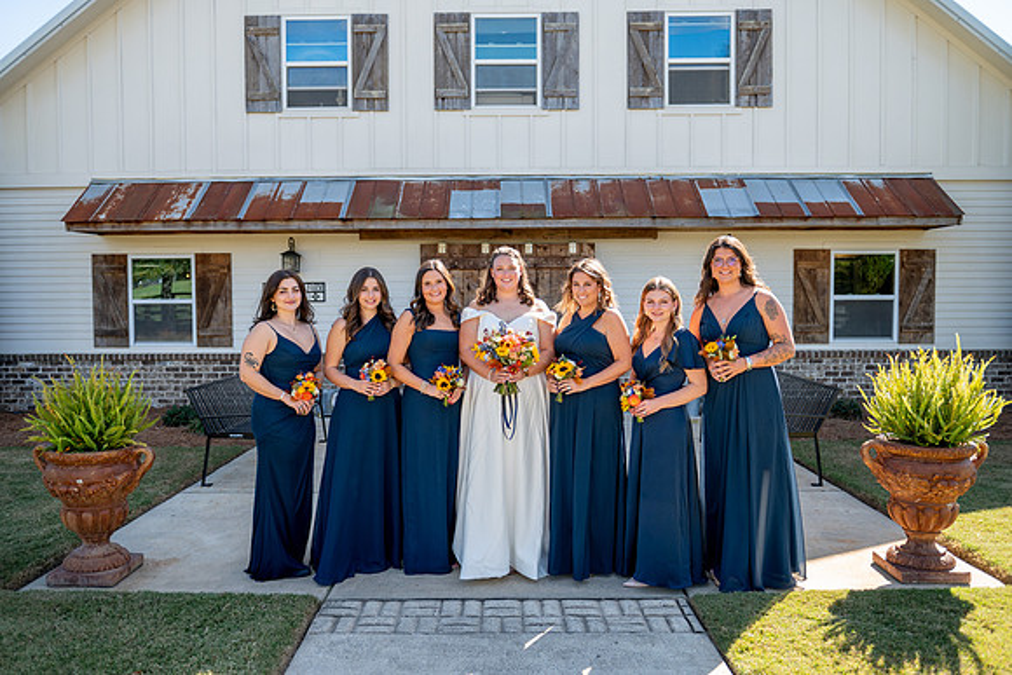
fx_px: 789
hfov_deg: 65.3
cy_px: 338
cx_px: 506
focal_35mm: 28
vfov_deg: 46.3
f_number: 3.5
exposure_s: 1/800
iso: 250
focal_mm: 28
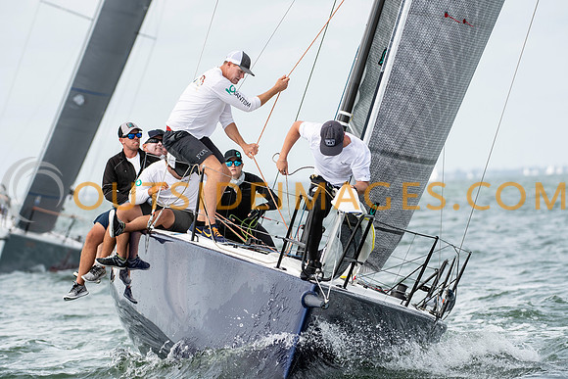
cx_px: 284
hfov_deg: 6.2
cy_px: 190
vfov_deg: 4.2
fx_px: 5208
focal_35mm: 330
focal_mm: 220
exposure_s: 1/1600
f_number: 5.6
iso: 400
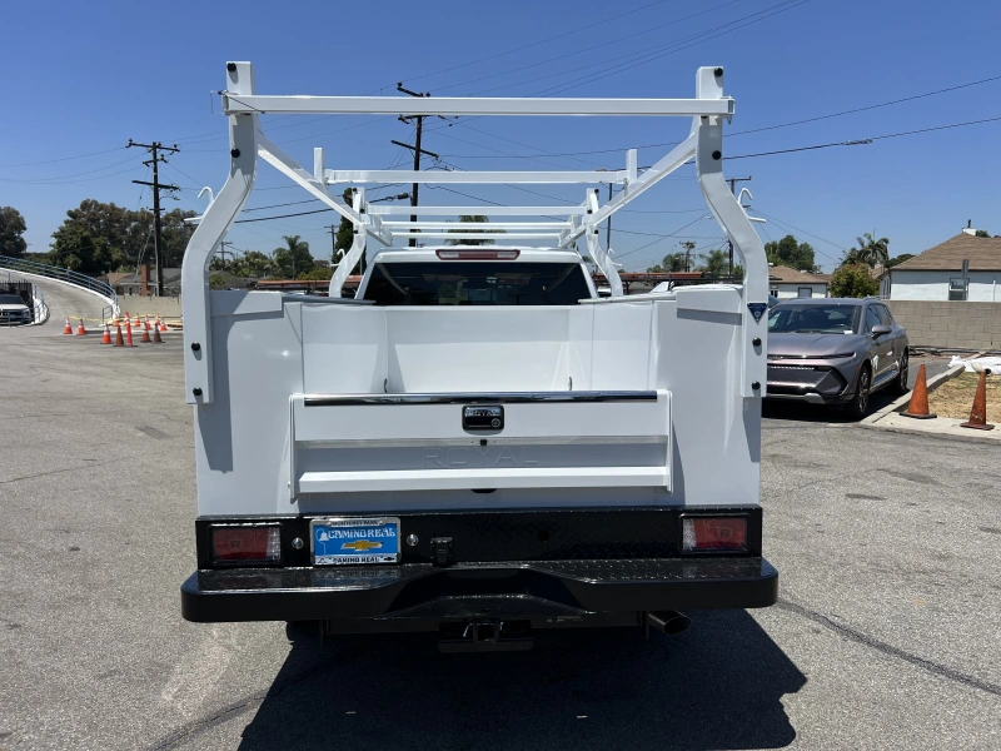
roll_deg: -1.4
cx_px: 500
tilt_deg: -6.0
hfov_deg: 67.3
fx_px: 752
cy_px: 376
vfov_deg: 53.1
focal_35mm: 26
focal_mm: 5.7
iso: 50
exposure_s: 1/6579
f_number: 1.5
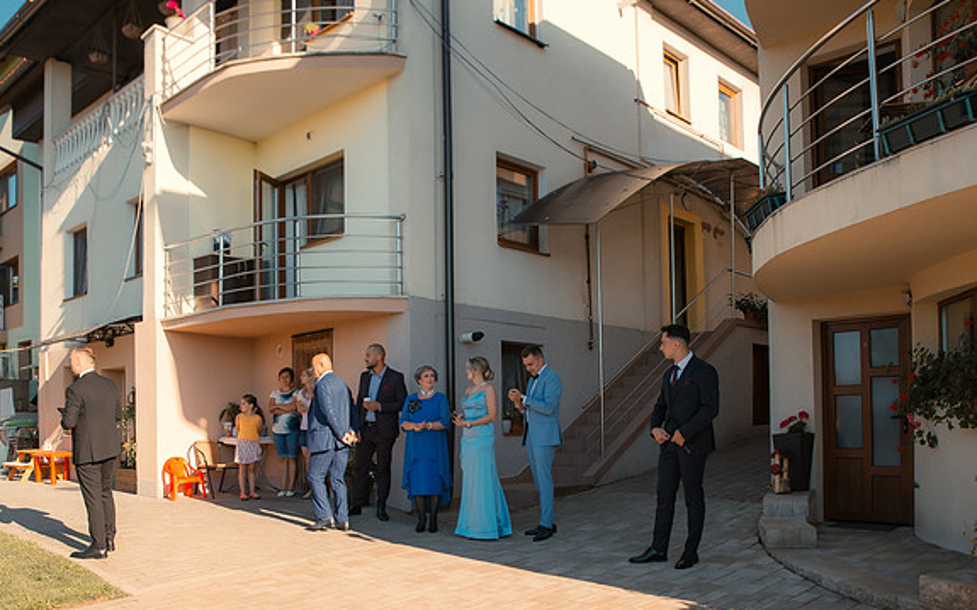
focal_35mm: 30
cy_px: 394
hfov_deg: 62.9
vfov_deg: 41.4
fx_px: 799
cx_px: 486
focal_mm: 24
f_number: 4
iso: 100
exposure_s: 1/250
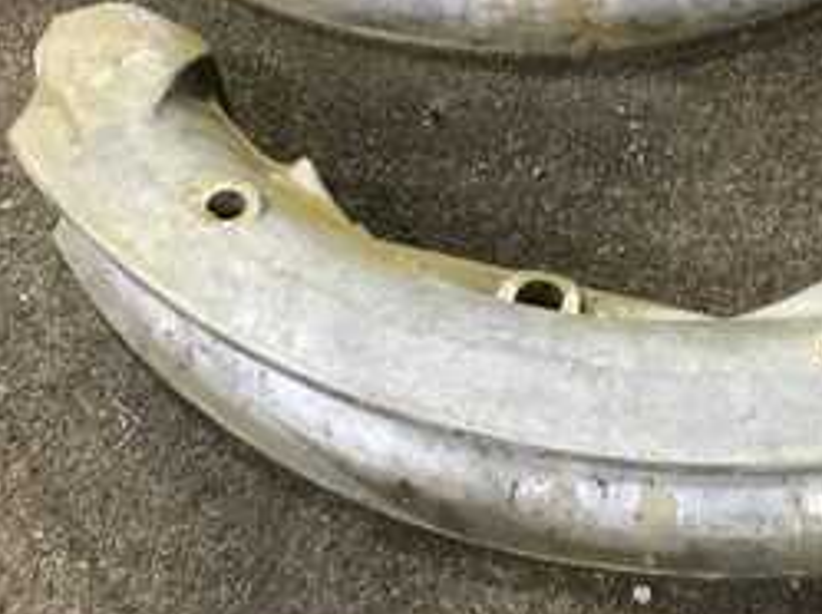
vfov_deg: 21.0
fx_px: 1660
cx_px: 558
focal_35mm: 70
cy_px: 290
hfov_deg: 27.6
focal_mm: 3
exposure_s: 1/40
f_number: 1.8
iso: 200
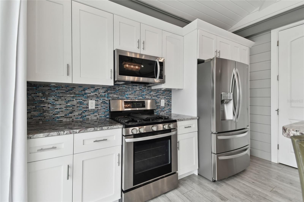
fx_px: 127
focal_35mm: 15
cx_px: 152
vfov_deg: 77.3
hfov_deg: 100.4
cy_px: 101
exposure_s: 1/13
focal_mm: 10
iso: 100
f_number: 7.1
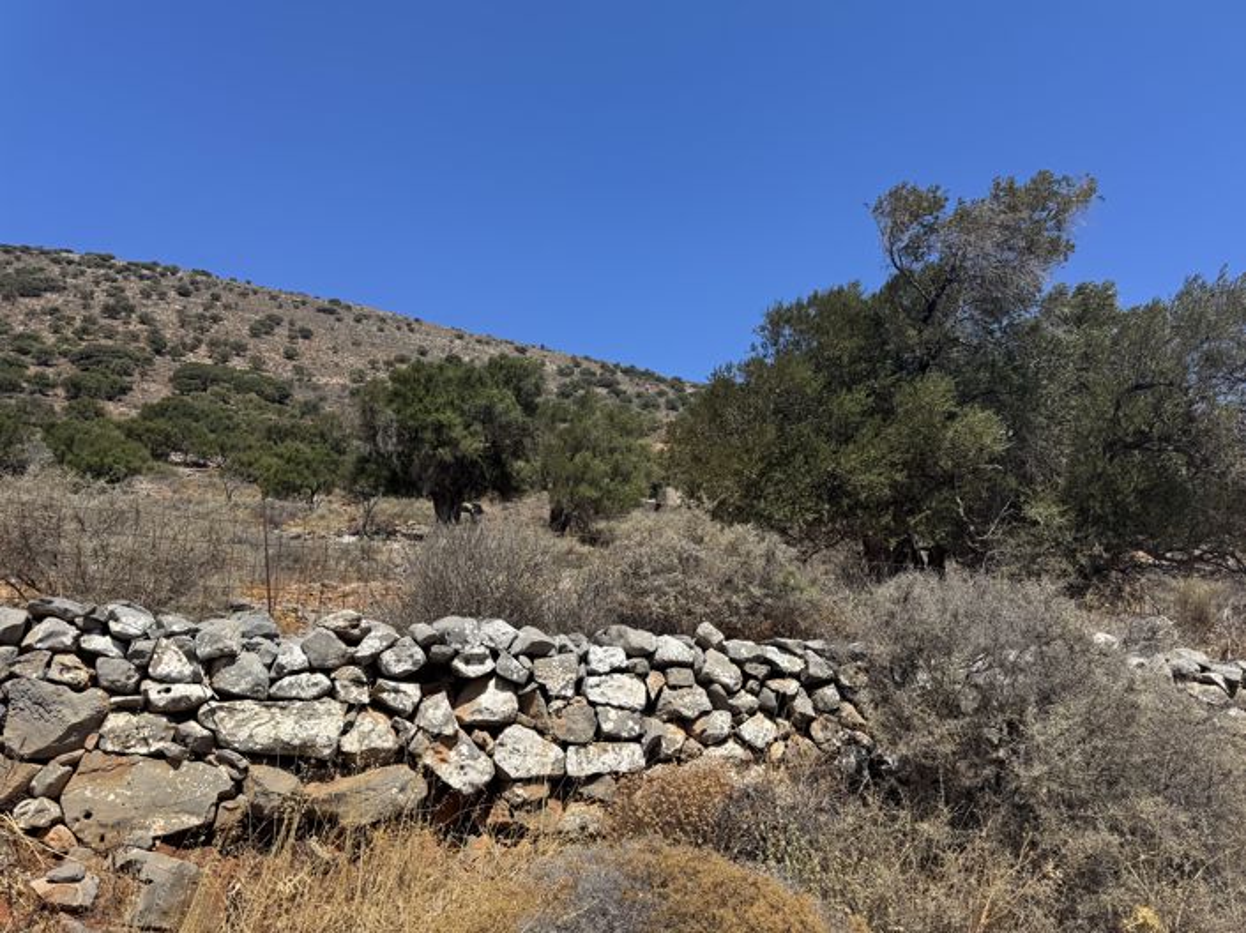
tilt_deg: +13.0
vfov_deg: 56.8
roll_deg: +0.3
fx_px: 863
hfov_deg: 71.6
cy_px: 466
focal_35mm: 24
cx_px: 623
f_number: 1.78
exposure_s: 1/4310
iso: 80
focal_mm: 6.76
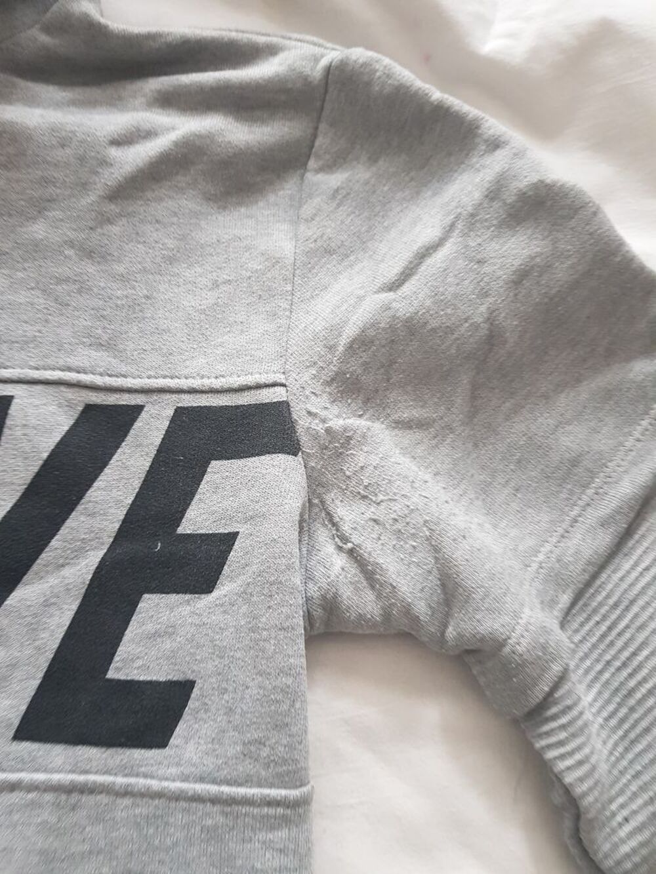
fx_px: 657
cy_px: 437
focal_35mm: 26
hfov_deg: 53.1
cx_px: 328
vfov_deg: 67.3
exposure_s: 1/15
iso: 200
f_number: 1.7
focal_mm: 4.2
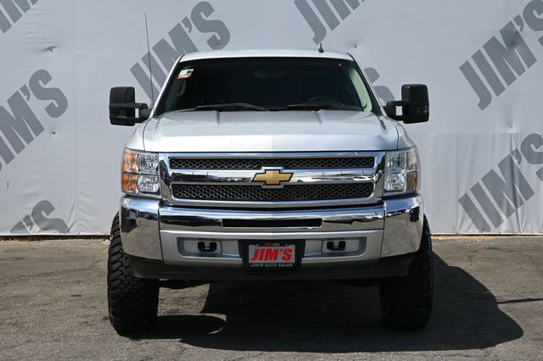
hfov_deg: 28.7
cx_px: 272
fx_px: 1063
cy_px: 180
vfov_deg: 19.3
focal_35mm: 70
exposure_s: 1/250
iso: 125
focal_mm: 47
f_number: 6
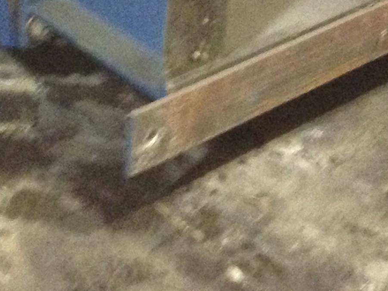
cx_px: -22
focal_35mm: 120
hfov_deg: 16.0
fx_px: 1345
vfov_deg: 11.5
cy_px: -227
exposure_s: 1/15
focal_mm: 4.12
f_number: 2.4
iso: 800
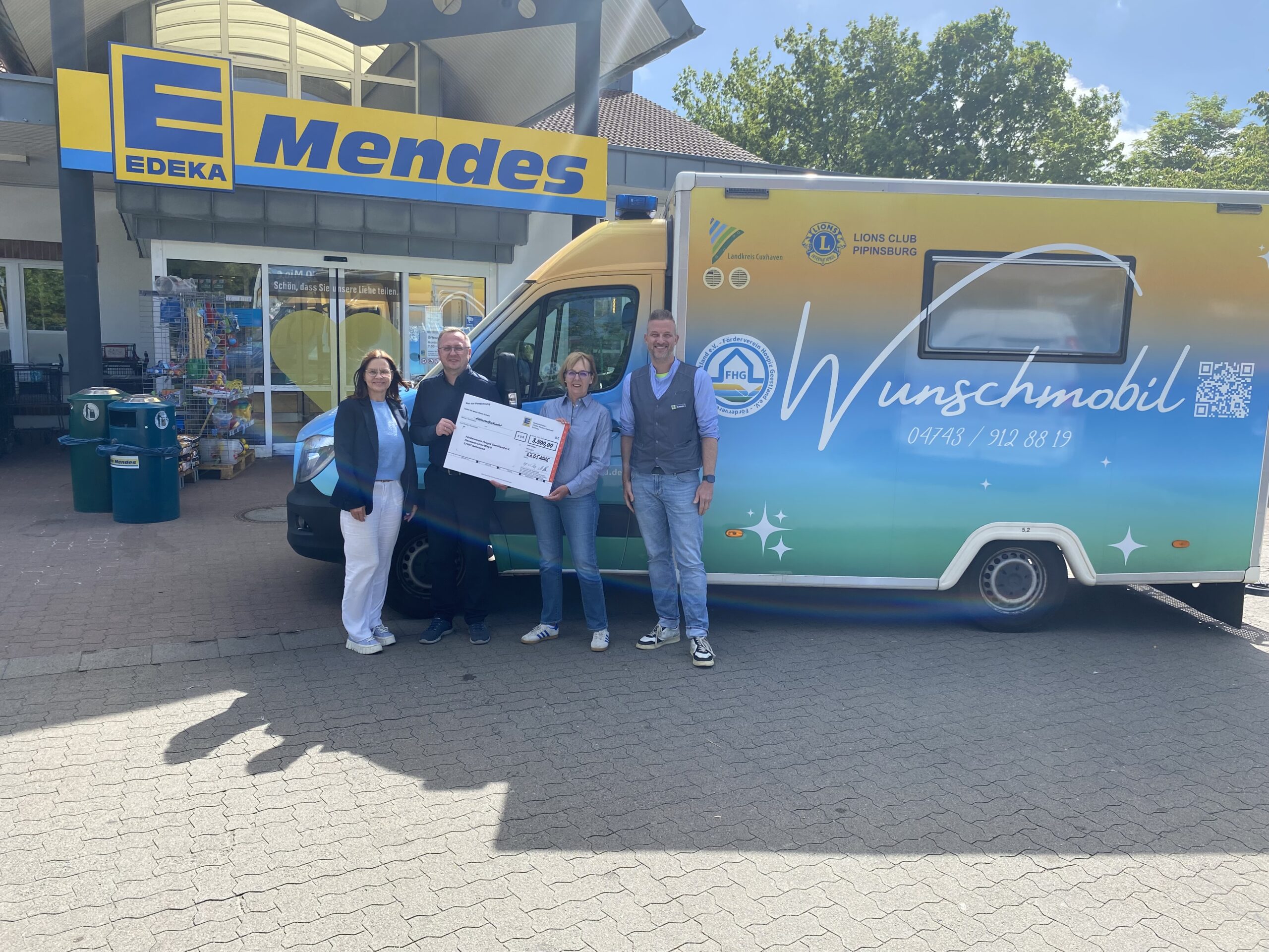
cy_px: 476
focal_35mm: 26
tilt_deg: -9.0
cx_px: 634
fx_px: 953
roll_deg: -1.9
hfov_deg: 67.3
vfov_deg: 53.1
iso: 32
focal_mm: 4.25
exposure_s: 1/1395
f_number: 1.8
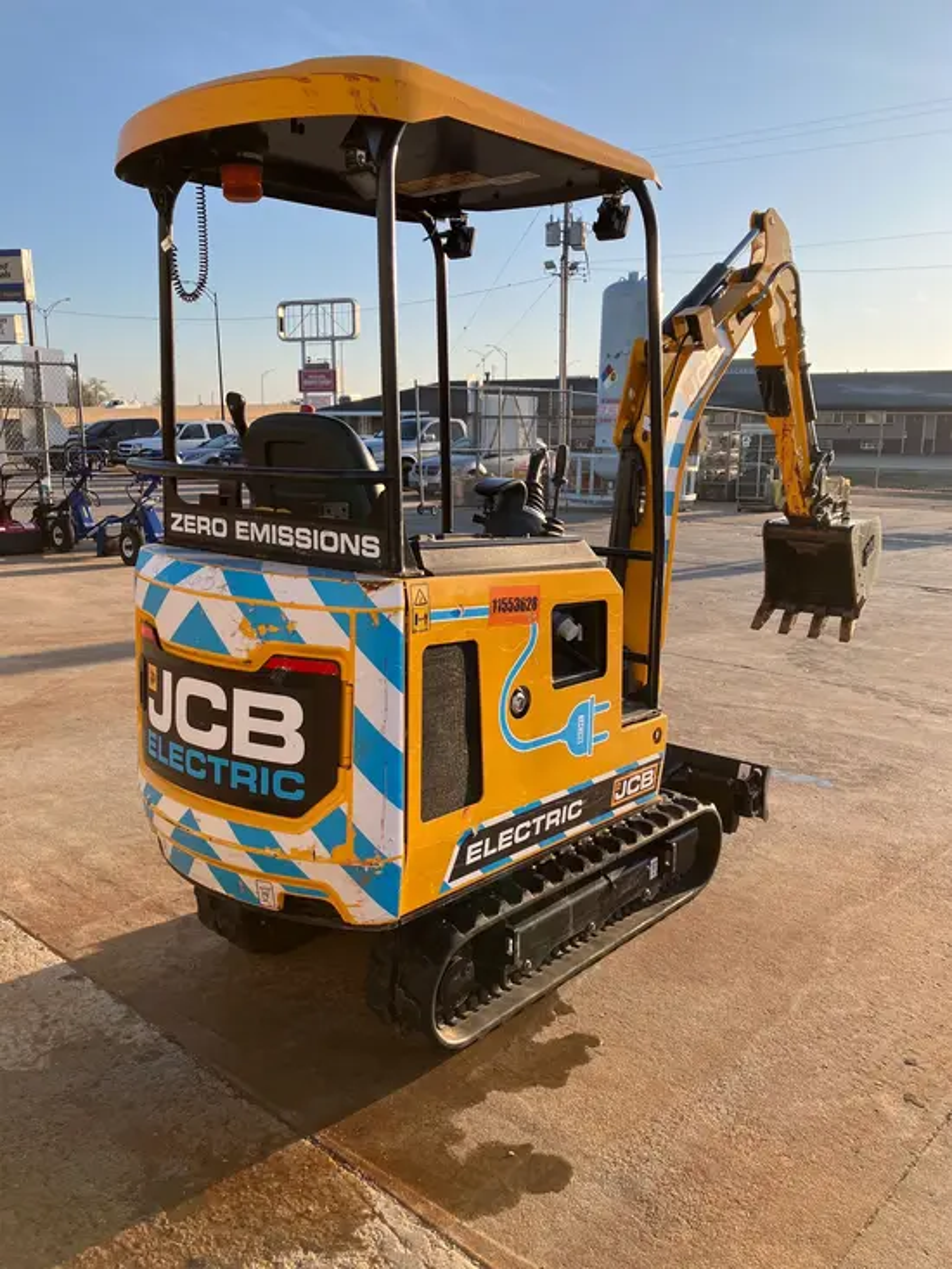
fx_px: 1026
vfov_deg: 63.4
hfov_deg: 49.8
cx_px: 476
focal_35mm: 28
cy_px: 634
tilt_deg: -12.1
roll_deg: -0.6
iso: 32
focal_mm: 3.99
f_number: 1.8
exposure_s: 1/991
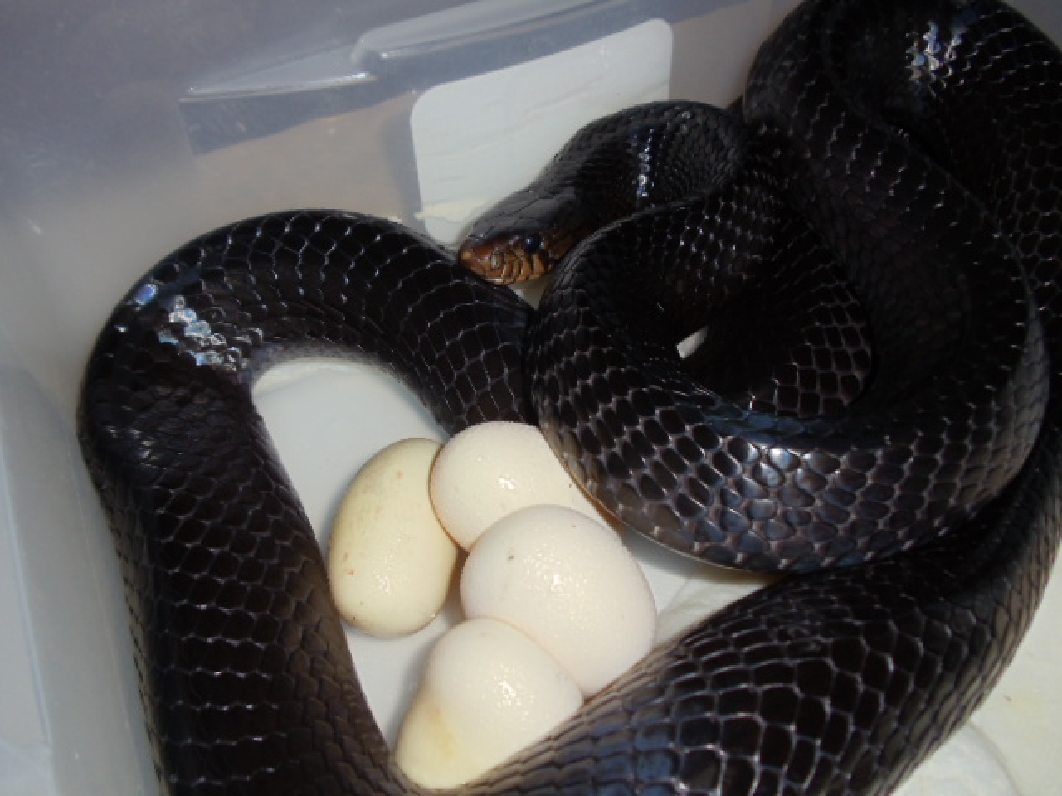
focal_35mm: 44
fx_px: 1350
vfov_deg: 32.9
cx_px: 531
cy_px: 398
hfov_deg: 42.9
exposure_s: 1/30
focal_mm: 6
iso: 80
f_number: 7.1
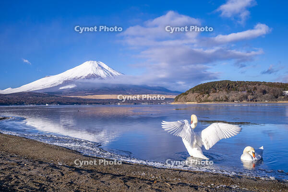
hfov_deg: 61.9
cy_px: 96
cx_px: 144
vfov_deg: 43.6
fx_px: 240
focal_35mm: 30
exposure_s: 1/320
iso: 500
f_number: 9
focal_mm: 30
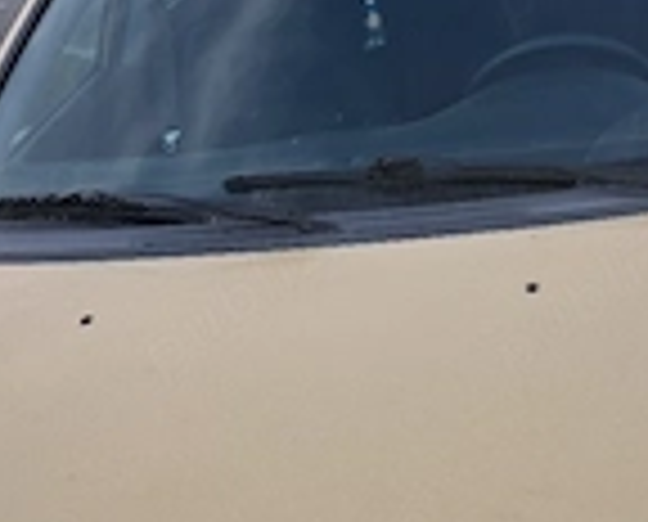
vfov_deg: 21.0
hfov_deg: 26.0
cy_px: 320
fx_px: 1404
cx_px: 378
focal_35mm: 73
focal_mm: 4
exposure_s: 1/141
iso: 25
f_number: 1.8
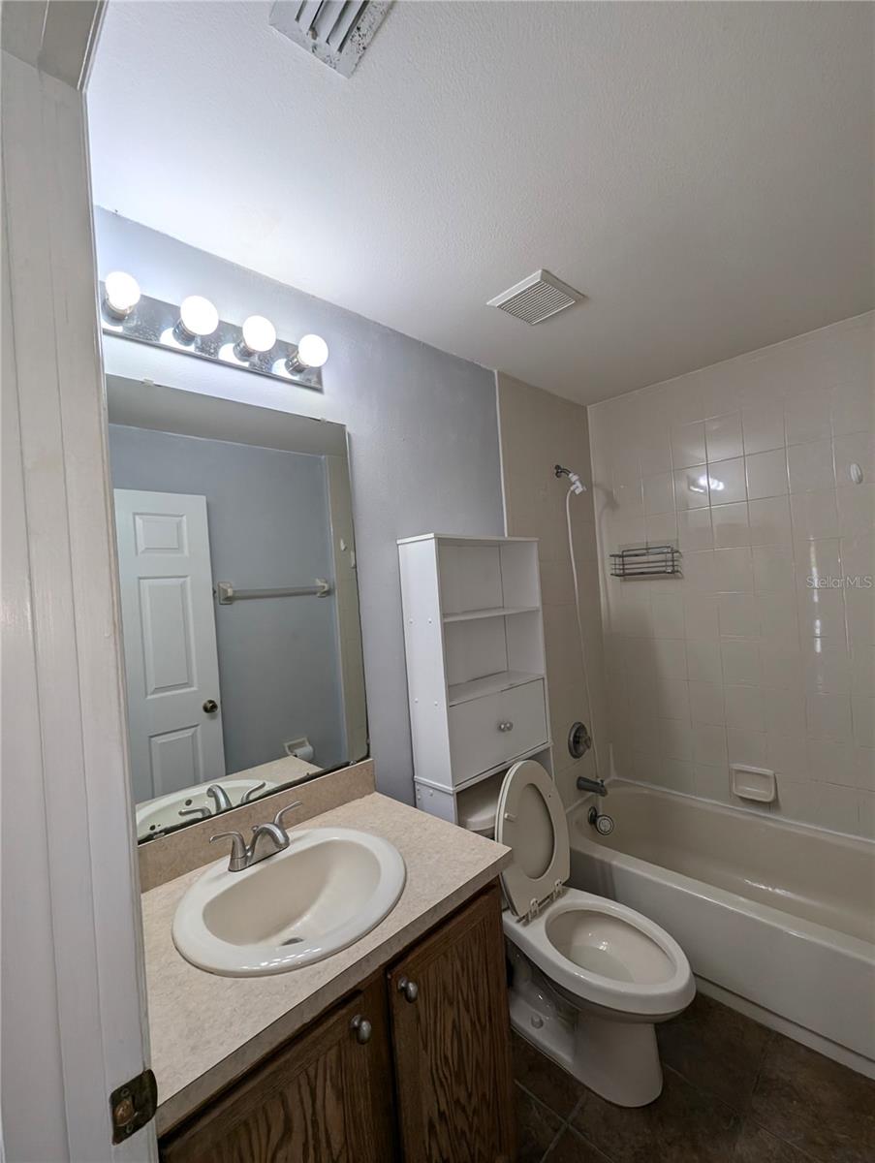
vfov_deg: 106.1
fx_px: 437
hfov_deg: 90.0
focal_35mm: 13
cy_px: 582
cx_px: 438
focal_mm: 1.95
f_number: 2.2
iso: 59
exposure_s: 1/120
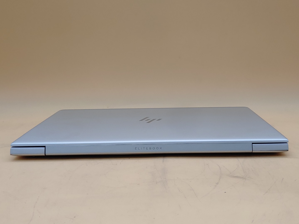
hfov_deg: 42.9
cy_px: 112
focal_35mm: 44
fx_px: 380
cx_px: 150
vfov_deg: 32.9
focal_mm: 4.36
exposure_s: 1/273
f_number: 1.8
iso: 50
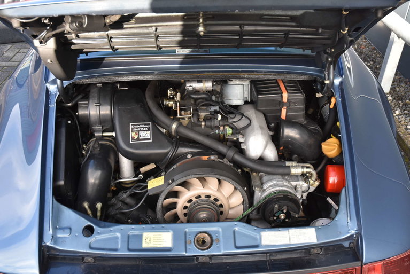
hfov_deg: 51.2
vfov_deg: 35.6
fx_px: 427
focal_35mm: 38
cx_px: 205
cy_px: 137
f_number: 8
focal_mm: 25
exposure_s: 1/250
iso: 800
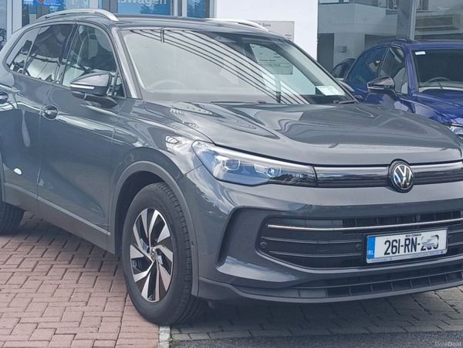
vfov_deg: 53.1
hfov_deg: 67.3
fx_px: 348
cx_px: 232
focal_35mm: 26
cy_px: 174
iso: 20
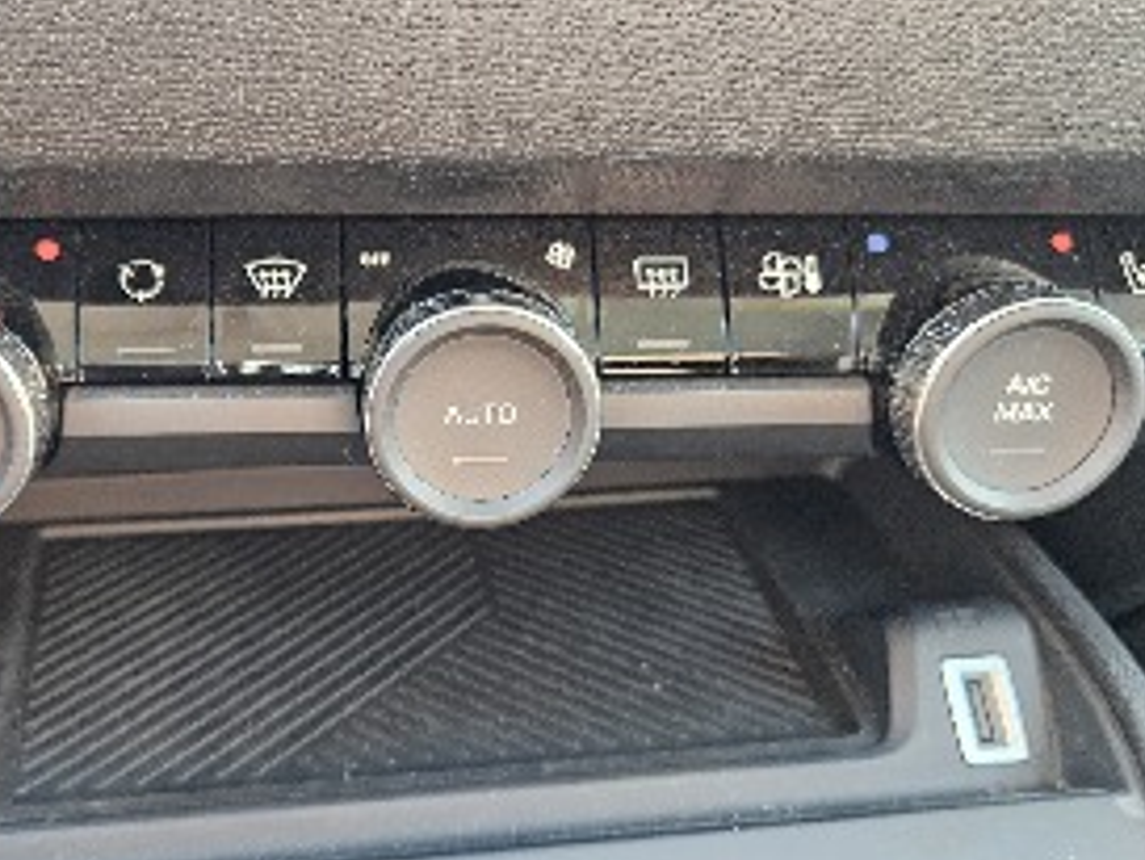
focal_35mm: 35
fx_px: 1158
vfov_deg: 40.7
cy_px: 453
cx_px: 407
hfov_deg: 51.9
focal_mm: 5.4
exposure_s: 1/100
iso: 800
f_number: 1.8
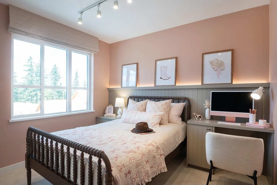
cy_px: 92
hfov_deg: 86.9
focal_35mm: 19
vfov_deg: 64.5
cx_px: 138
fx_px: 146
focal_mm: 19
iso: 400
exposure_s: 1/10
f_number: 22
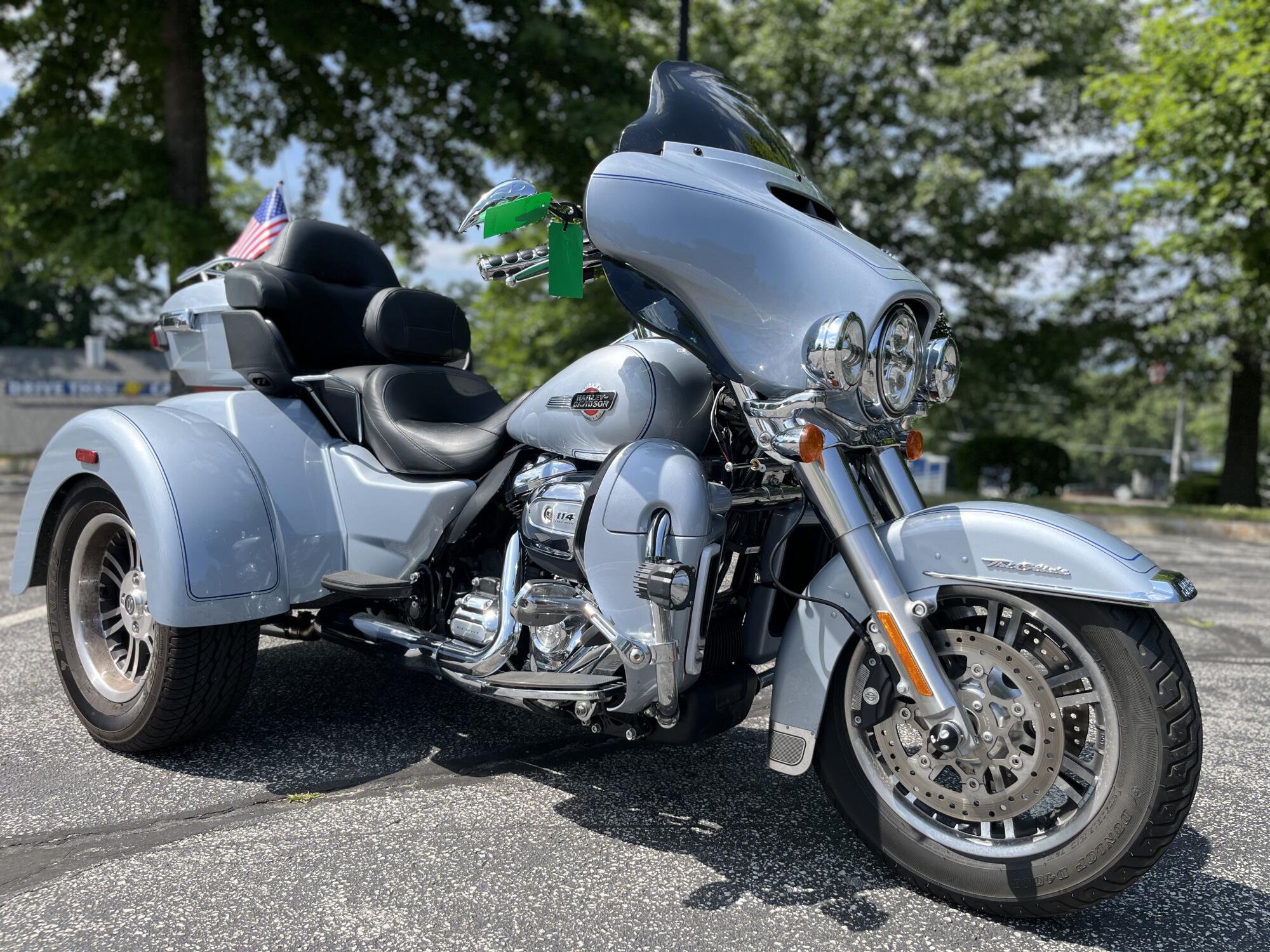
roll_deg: -1.2
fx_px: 954
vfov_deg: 53.1
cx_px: 635
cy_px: 476
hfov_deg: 67.3
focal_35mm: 26
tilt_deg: -6.6
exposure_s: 1/1832
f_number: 1.6
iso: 50
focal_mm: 5.1
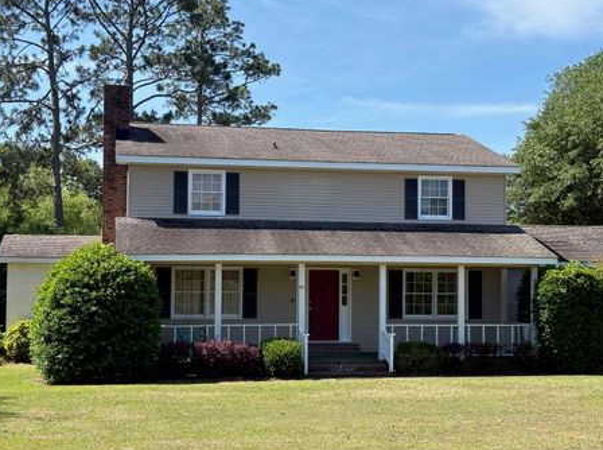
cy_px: 230
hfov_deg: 33.3
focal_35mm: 58
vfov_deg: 25.1
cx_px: 323
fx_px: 1008
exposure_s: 1/1754
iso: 32
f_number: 1.6
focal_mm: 5.96
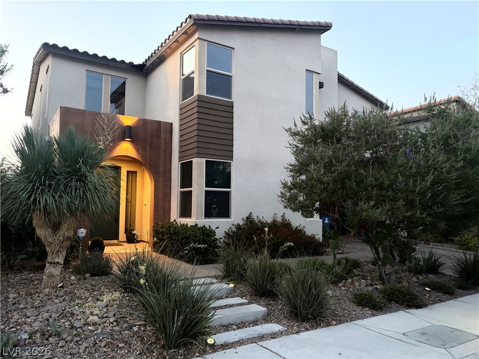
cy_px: 180
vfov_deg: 53.1
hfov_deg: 67.3
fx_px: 360
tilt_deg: +4.8
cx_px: 240
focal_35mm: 26
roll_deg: -0.2
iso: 500
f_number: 1.6
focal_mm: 5.96
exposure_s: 1/30
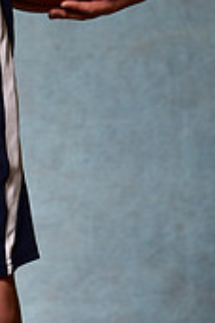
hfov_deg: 5.7
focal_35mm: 238
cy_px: -161
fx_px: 2132
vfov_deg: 8.5
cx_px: -125
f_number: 5
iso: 100
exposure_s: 1/200
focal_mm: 70
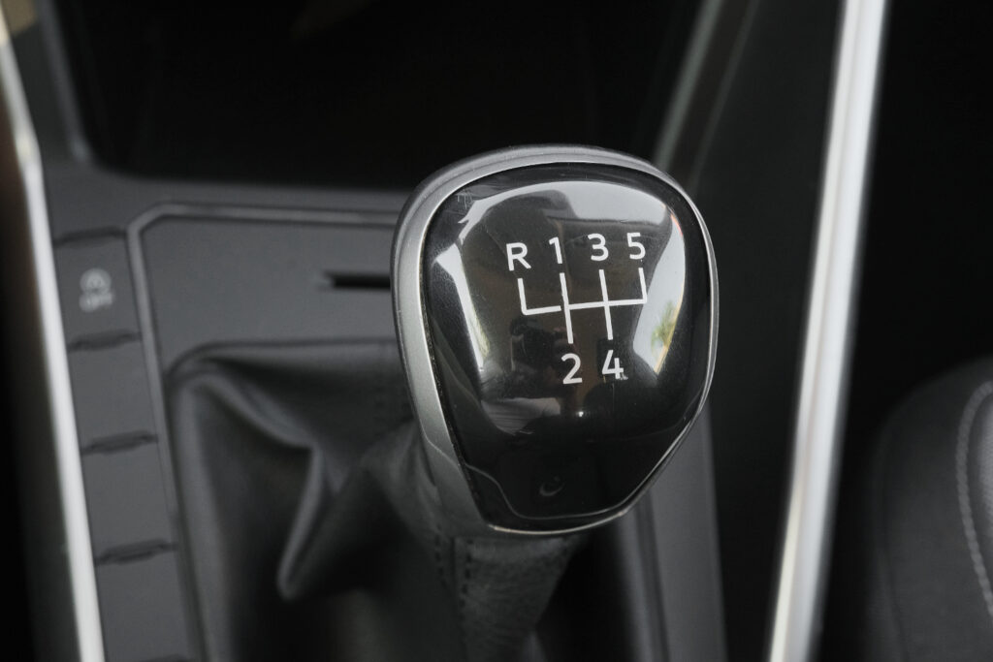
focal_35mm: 50
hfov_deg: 39.6
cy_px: 331
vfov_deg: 27.0
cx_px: 496
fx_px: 1379
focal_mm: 33.3
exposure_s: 1/40
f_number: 9
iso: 2000
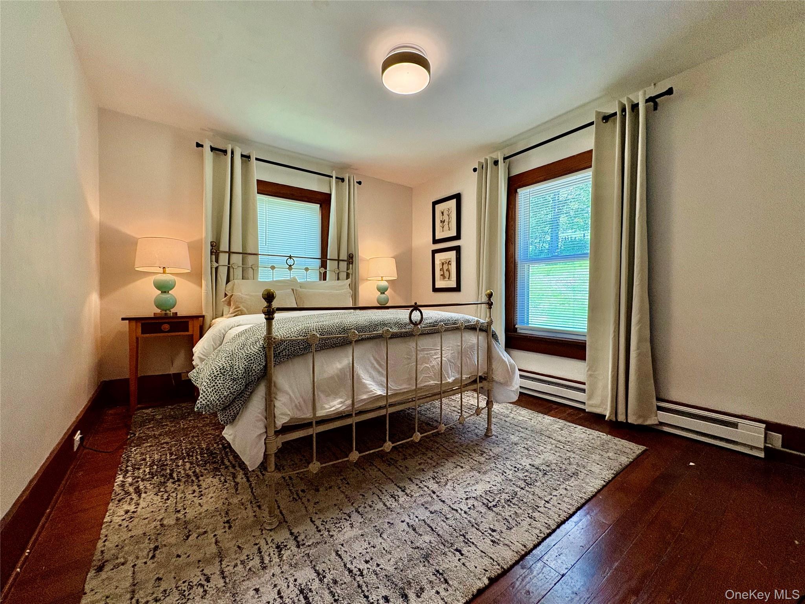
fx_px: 326
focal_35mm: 14
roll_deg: +0.1
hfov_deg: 102.1
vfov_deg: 85.7
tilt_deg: -0.7
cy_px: 302
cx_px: 402
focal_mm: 2.22
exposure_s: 1/120
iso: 200
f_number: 2.2
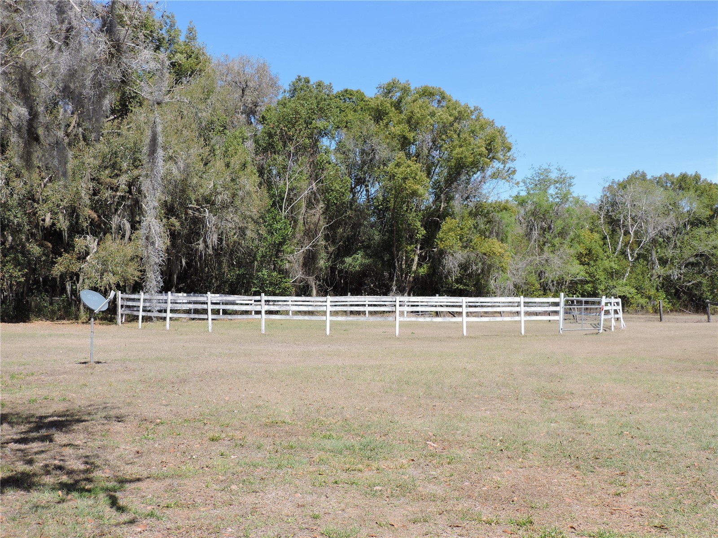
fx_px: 892
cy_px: 269
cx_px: 359
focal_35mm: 43
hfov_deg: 43.9
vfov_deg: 33.6
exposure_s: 1/800
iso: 100
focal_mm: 7.7
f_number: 3.4
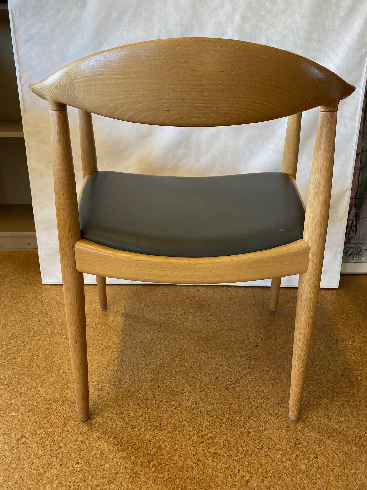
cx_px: 184
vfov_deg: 67.3
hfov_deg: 53.1
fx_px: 368
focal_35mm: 26
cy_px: 245
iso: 125
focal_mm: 4.25
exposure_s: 1/100
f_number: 1.8
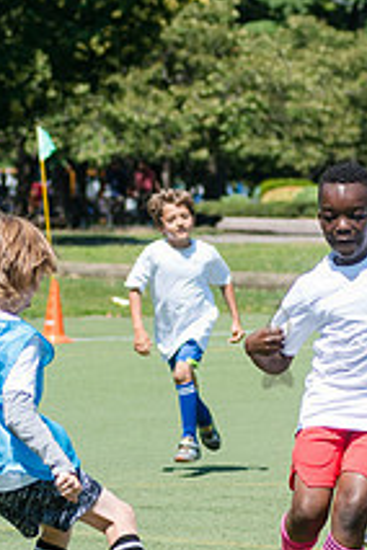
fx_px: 4694
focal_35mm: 307
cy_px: 451
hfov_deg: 4.5
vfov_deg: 6.7
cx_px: 302
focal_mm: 80
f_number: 4
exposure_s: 1/1250
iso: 200
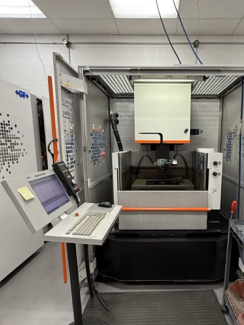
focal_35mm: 22
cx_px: 161
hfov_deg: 59.8
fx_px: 207
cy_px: 179
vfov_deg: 76.2
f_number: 2.2
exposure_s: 1/60
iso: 200
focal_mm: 2.2
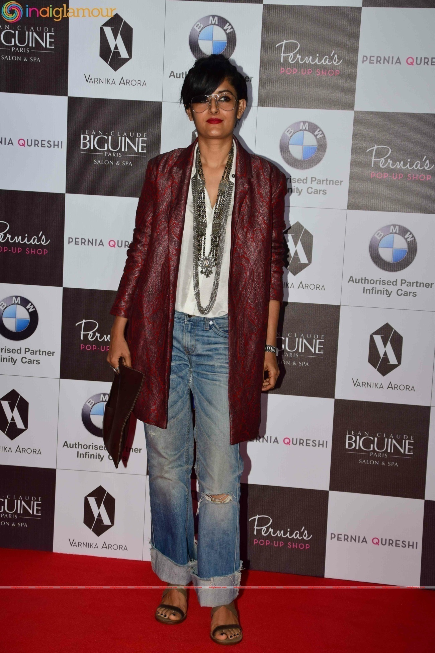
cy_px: 326
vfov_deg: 29.2
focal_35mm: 69
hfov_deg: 19.7
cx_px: 218
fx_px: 1251
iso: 400
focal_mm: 46
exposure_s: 1/160
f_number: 5.6
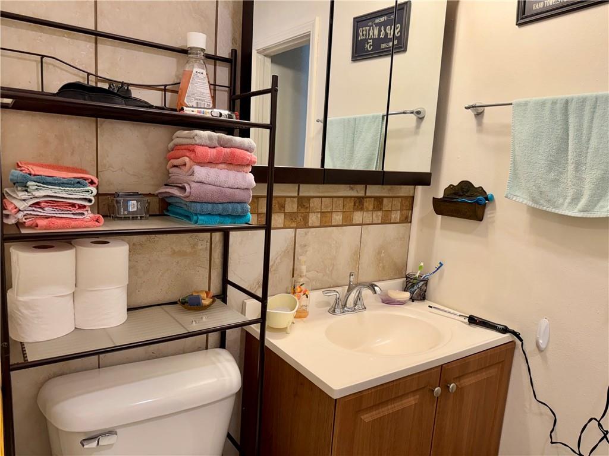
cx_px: 304
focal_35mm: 24
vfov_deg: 56.8
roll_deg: -3.5
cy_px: 228
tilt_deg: -8.6
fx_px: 422
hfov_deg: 71.6
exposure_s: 1/120
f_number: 1.78
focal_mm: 6.76
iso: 125
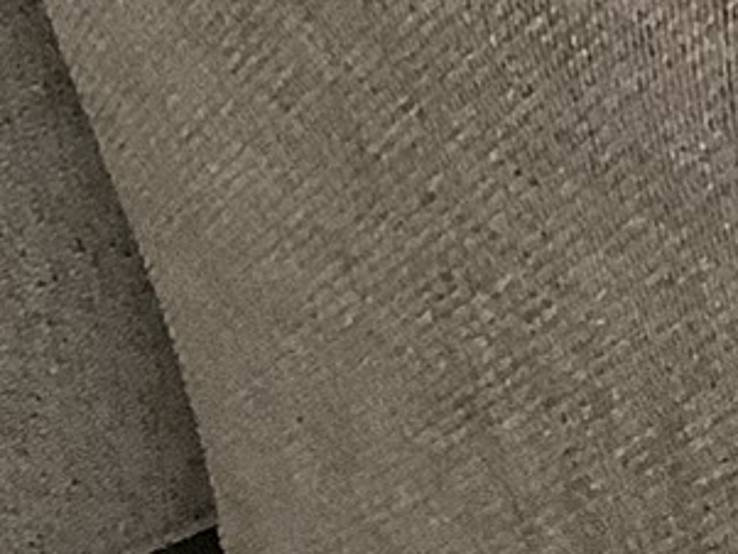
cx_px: 2275
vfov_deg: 6.9
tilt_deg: -24.0
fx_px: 4500
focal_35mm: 211
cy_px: -407
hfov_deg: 8.0
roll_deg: -2.8
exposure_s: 1/60
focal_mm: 3.3
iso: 320
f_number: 2.4
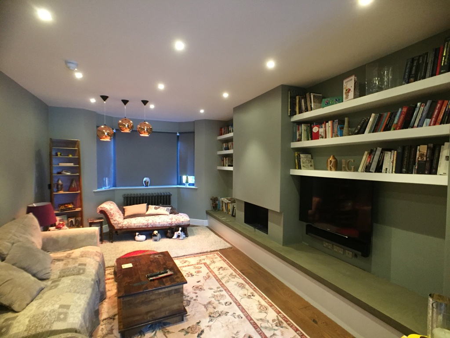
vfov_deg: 48.2
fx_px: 377
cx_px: 225
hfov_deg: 61.7
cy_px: 169
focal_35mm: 29
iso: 250
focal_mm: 4.15
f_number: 2.2
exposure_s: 1/20
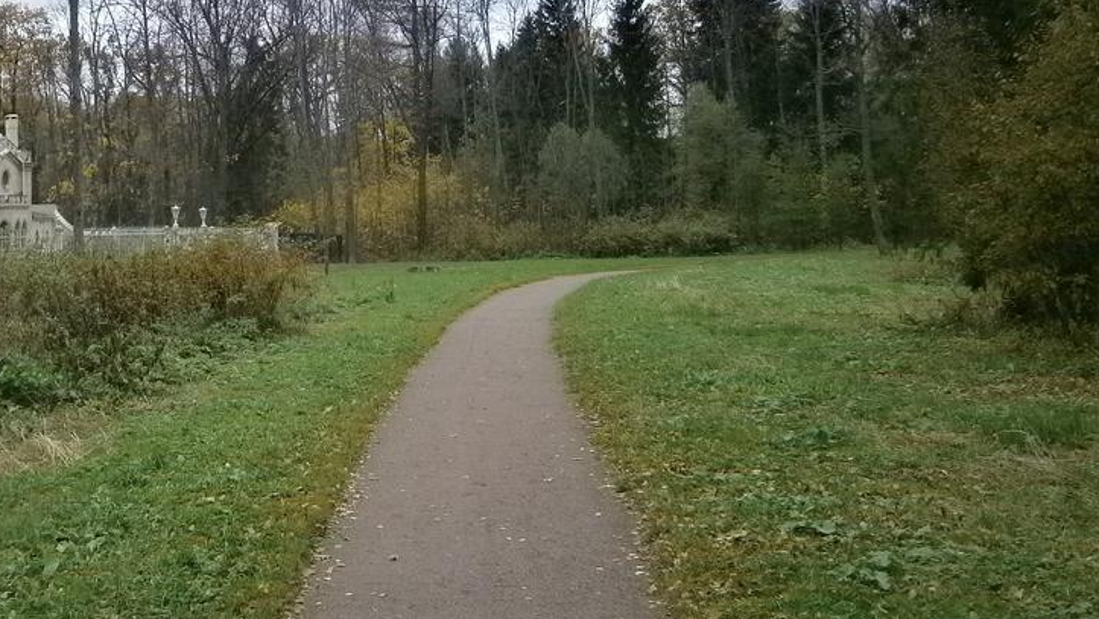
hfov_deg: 42.5
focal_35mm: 47
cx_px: 284
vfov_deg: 24.9
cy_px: 93
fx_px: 1370
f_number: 2.8
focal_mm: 4.7
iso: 80
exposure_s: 1/200
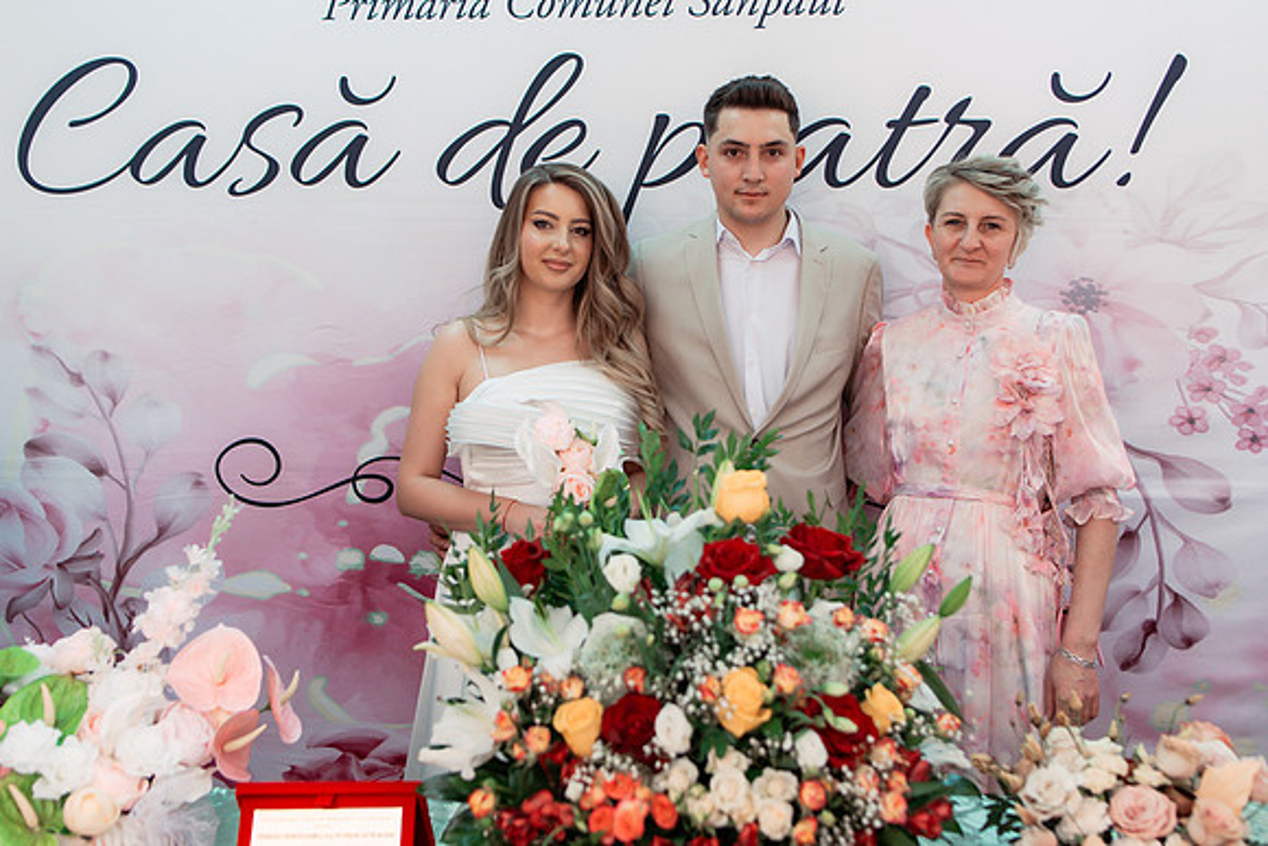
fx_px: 1279
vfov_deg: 36.6
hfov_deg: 52.7
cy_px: 423
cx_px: 647
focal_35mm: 36
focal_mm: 35
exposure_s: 1/250
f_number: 2.8
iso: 800
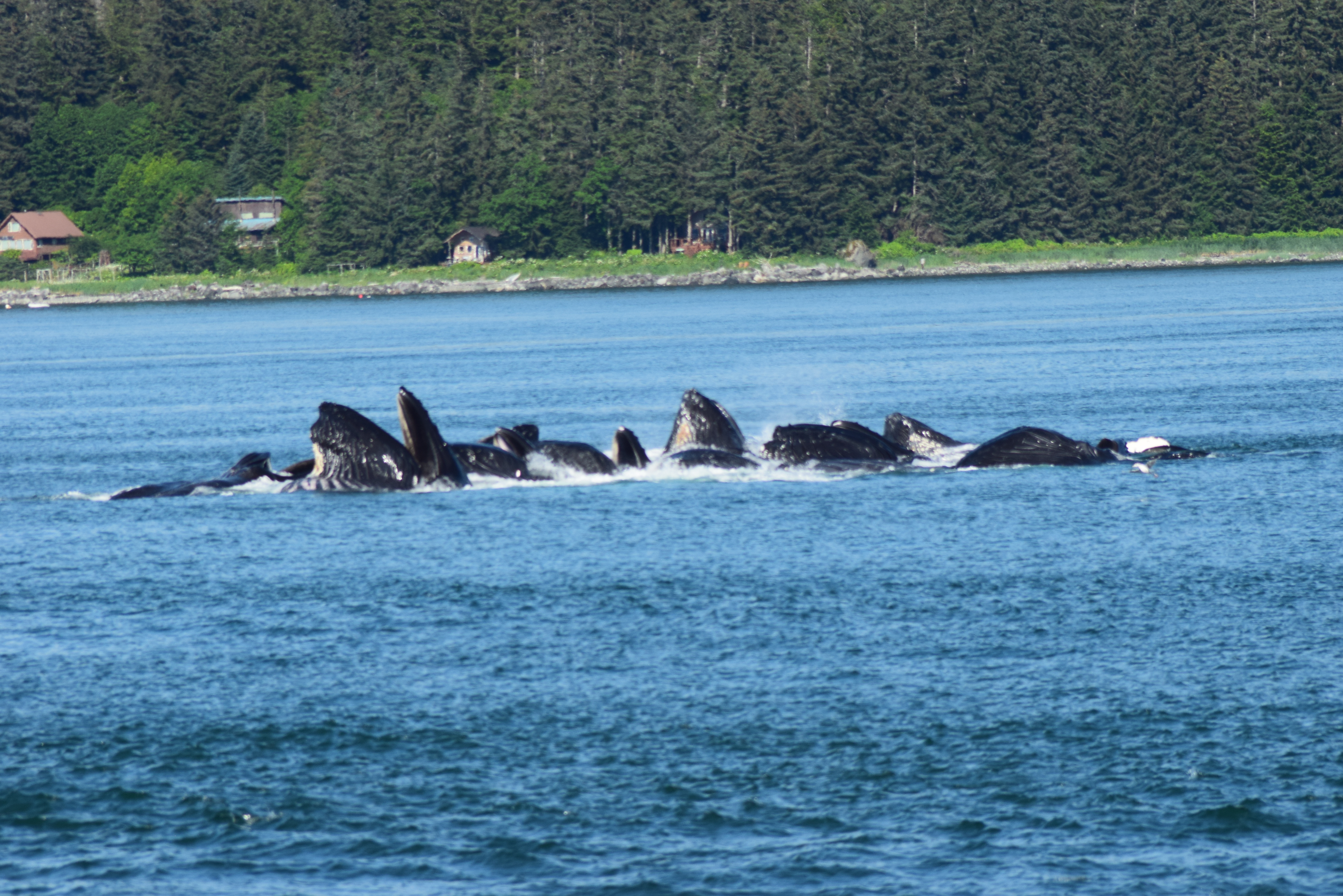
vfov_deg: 4.4
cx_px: 672
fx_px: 11754
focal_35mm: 315
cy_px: 448
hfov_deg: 6.5
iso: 360
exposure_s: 1/500
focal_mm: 210
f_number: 11
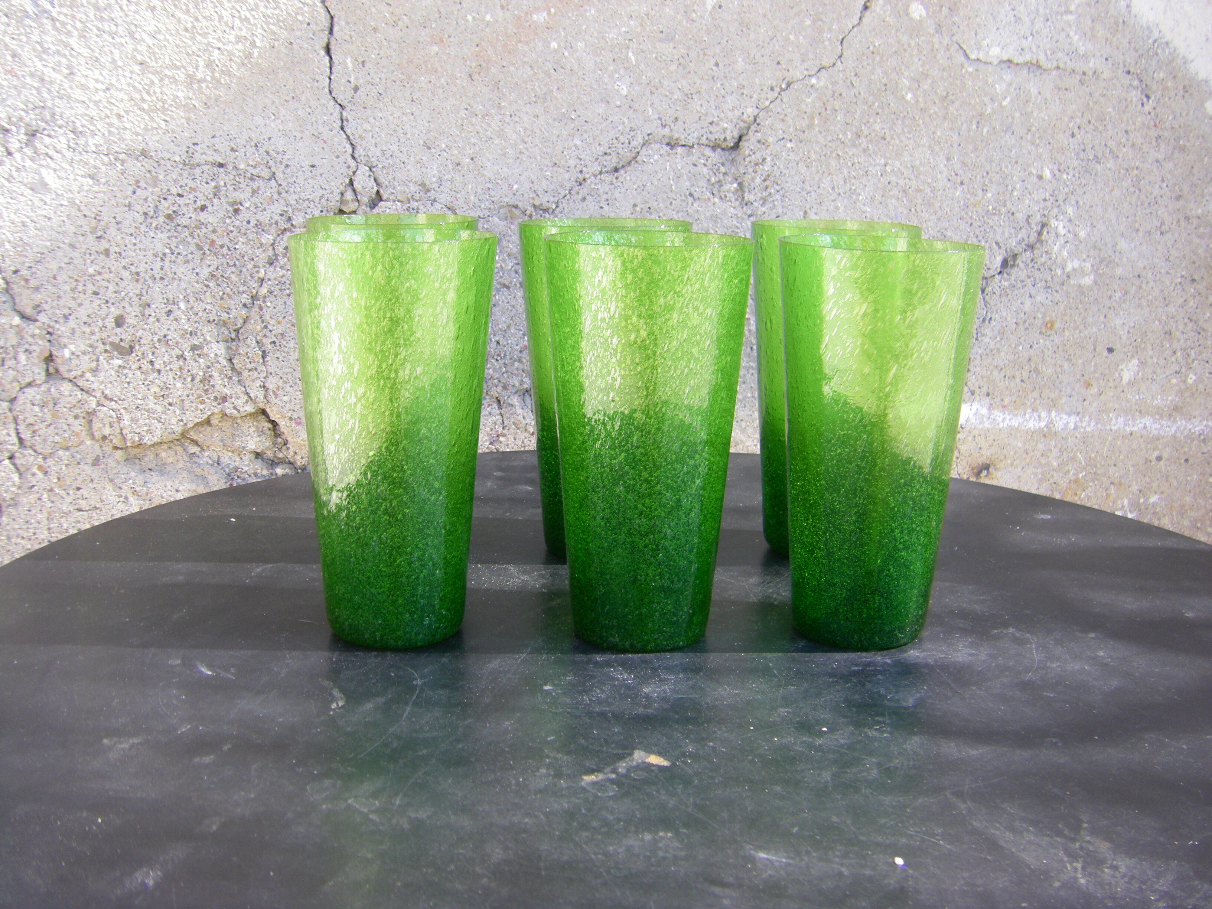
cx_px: 606
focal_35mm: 38
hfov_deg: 49.0
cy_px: 454
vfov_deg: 37.7
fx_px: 1330
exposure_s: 1/100
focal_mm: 6.3
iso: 64
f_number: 3.5
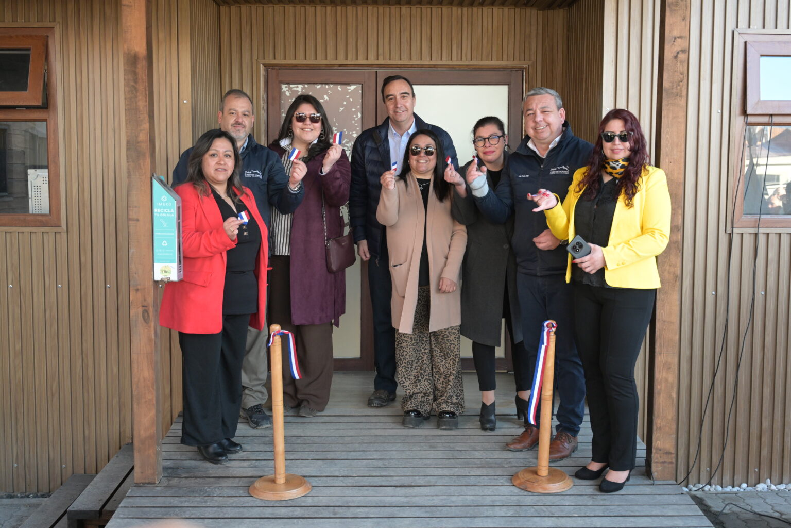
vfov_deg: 31.9
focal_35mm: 42
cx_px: 396
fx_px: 923
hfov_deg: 46.4
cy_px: 264
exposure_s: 1/400
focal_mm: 42
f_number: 4
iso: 2000
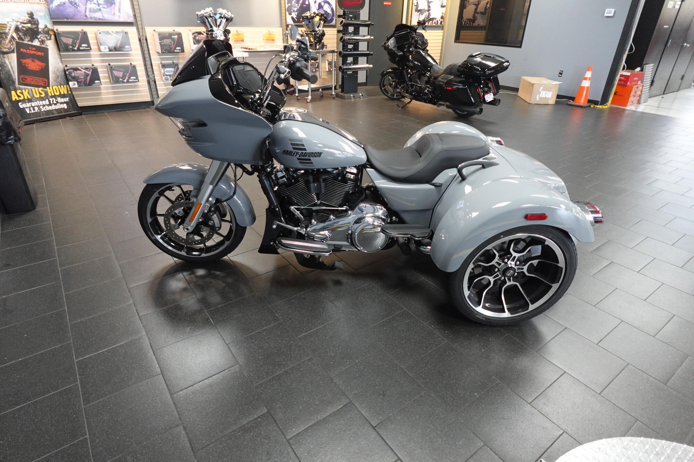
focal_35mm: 20
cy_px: 231
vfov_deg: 61.9
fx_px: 385
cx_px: 347
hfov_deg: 84.0
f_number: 2
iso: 800
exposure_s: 1/80
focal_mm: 7.6
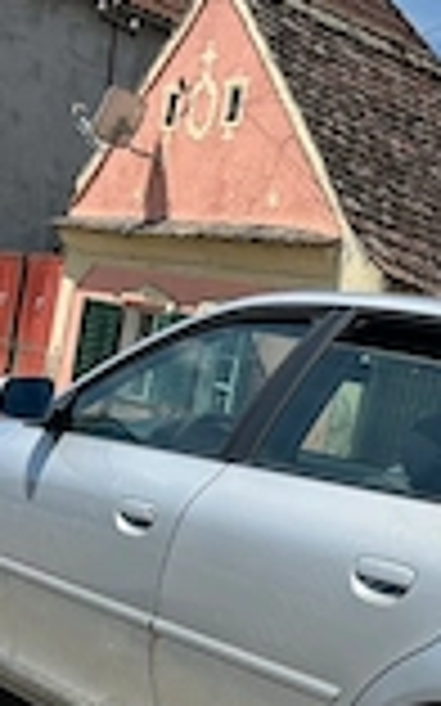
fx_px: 1347
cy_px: 630
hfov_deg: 18.1
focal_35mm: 70
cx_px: 441
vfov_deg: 28.3
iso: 50
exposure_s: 1/6211
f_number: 1.5
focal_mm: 5.7
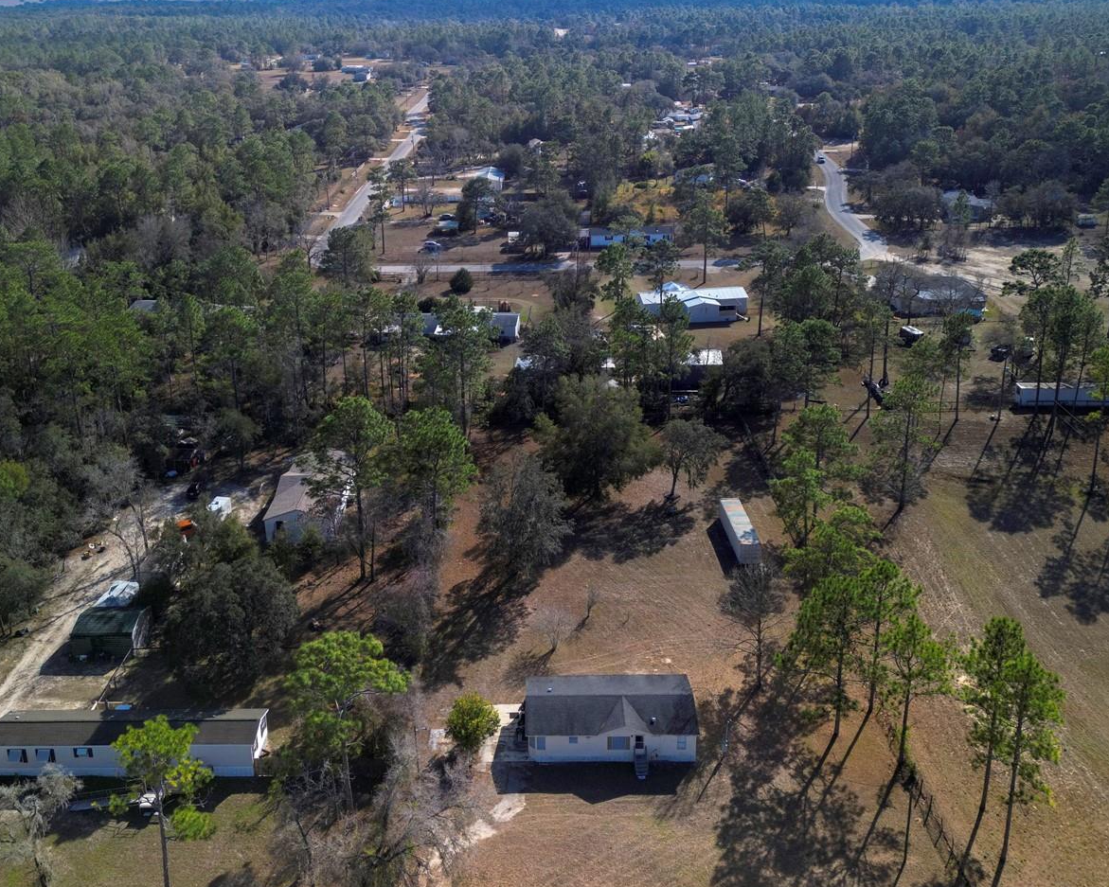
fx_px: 1050
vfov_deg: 45.8
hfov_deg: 55.7
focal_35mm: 32
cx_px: 554
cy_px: 480
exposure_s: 1/20
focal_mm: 6.72
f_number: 1.7
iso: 100
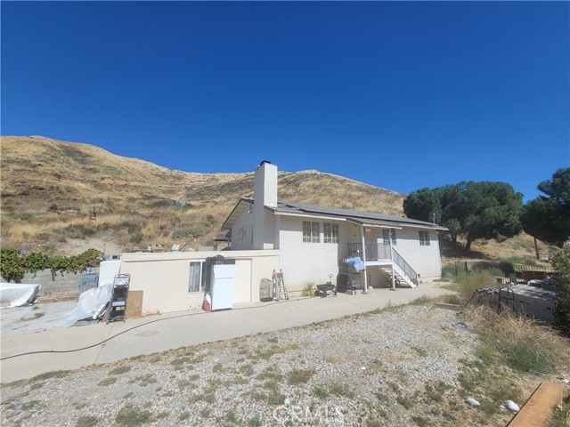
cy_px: 214
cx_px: 285
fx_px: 214
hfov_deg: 106.2
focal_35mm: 13
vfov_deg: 89.9
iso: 64
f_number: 2.2
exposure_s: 1/2671
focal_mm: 2.2
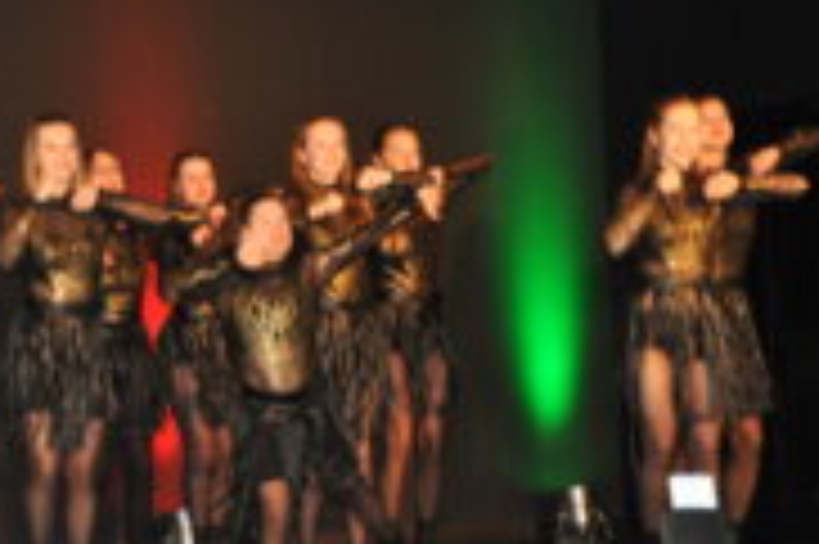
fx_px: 3750
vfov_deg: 8.3
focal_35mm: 165
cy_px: 283
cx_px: 40
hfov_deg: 12.3
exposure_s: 1/60
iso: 800
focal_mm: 50
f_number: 5
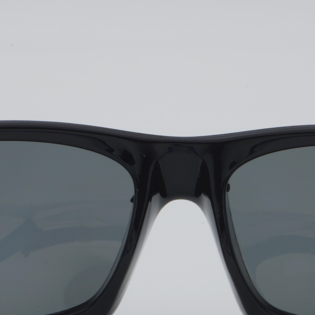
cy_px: 228
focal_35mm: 160
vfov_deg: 10.9
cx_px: 185
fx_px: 1647
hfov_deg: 10.9
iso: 100
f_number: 32
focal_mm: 55
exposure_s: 1/4
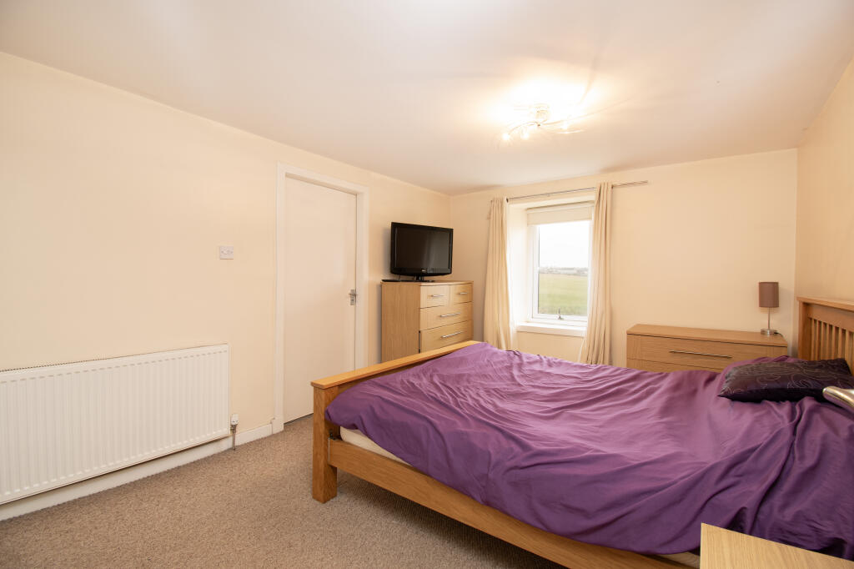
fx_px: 356
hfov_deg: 100.4
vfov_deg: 77.3
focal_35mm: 15
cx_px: 427
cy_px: 284
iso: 320
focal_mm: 10
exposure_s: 1/6
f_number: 8
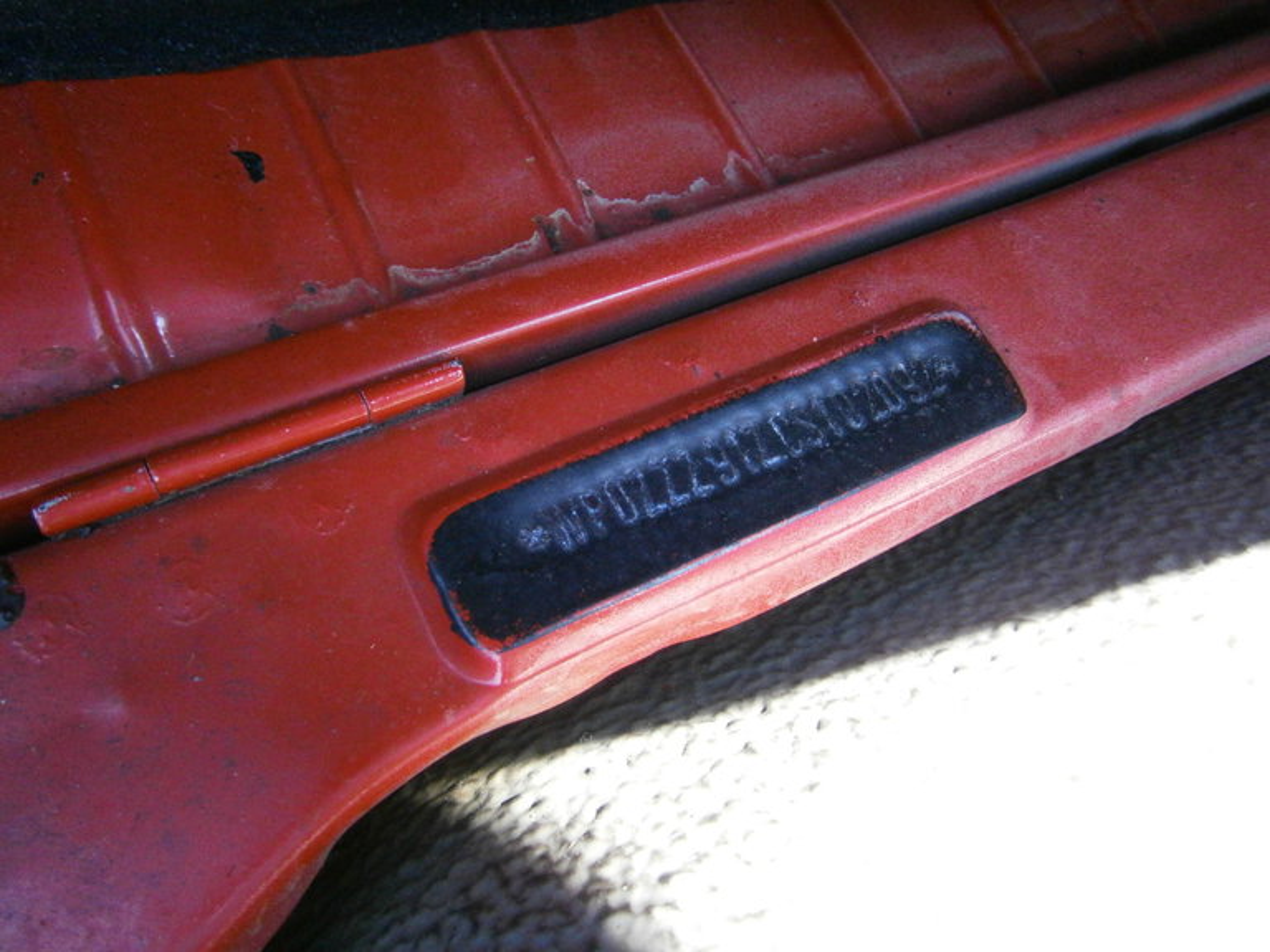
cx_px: 635
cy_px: 476
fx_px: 954
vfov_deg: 53.1
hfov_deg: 67.3
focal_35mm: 26
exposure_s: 1/250
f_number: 2.8
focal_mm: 4.7
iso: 400
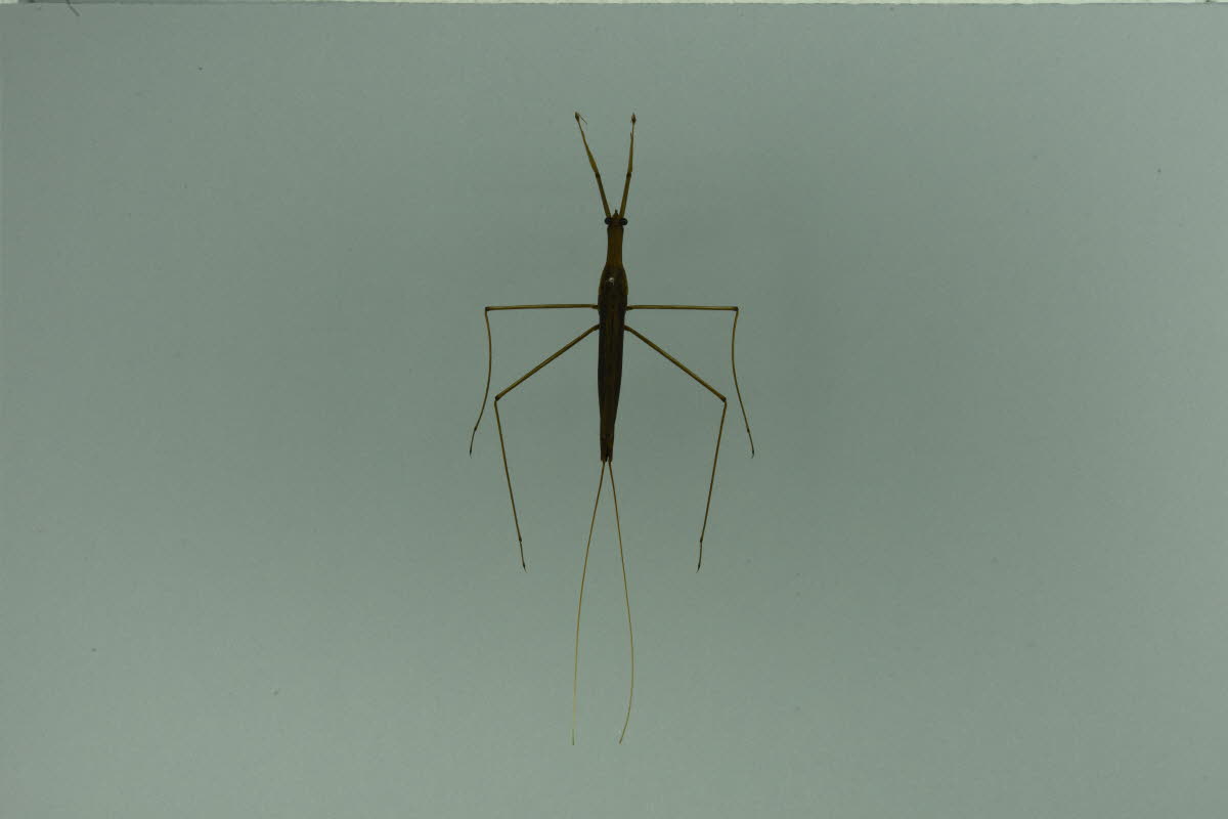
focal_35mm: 60
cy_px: 410
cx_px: 614
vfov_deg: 22.6
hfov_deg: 33.4
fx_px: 2047
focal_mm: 60
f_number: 22
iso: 100
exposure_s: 1/20
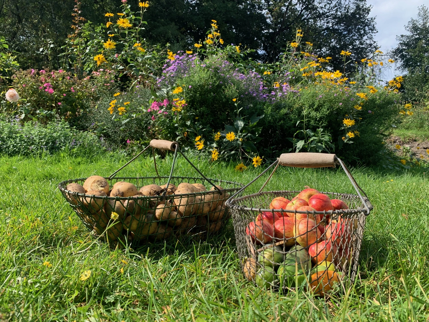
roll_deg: +1.2
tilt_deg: +1.0
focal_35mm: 26
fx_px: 322
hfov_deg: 67.3
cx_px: 214
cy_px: 161
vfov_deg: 53.1
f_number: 1.8
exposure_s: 1/928
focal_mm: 4.25
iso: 25
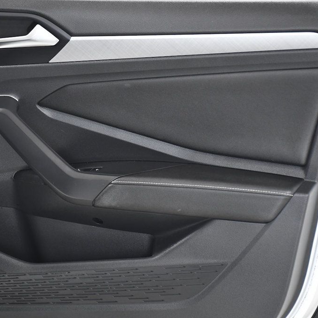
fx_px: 1206
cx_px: 90
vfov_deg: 15.0
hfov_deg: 15.0
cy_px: 160
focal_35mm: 116
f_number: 5.6
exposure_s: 1/125
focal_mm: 60
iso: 2000
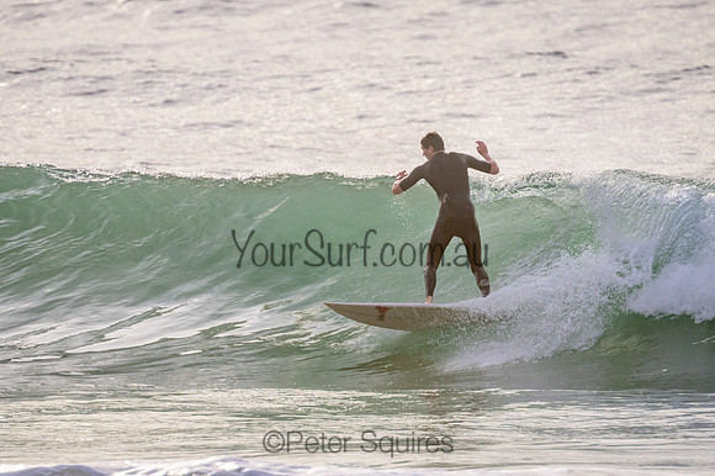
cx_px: 358
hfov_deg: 3.4
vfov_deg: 2.3
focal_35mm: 600
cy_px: 238
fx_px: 11909
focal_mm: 400
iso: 250
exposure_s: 1/2500
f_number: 5.6
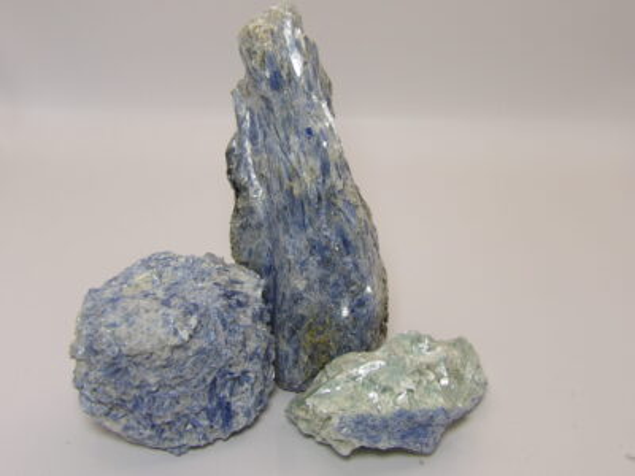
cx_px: 318
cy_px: 238
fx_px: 972
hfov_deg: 36.2
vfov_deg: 27.5
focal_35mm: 53
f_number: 3.9
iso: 100
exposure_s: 1/146
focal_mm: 9.5
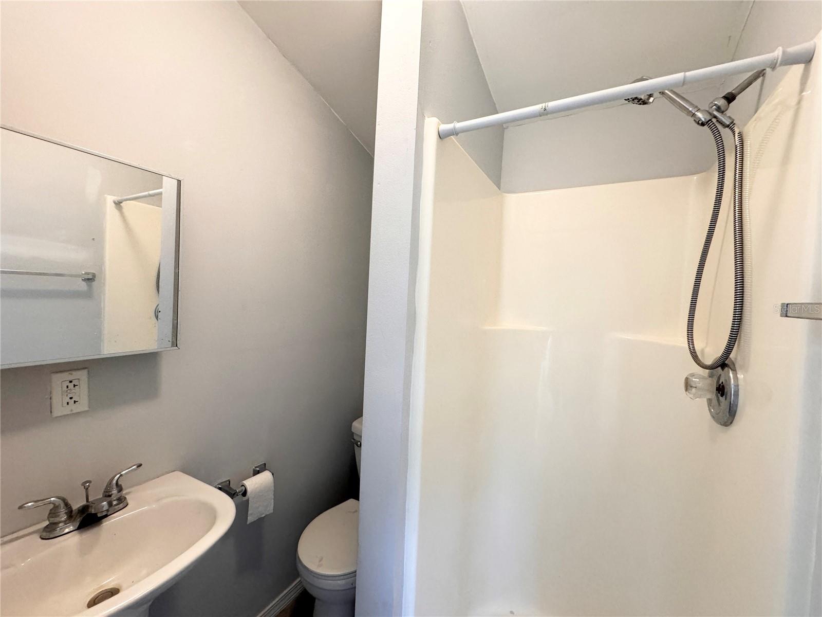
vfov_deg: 85.7
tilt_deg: -2.4
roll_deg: -1.5
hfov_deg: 102.1
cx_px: 411
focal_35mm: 14
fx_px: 332
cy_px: 308
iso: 250
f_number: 2.2
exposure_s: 1/120
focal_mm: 2.22
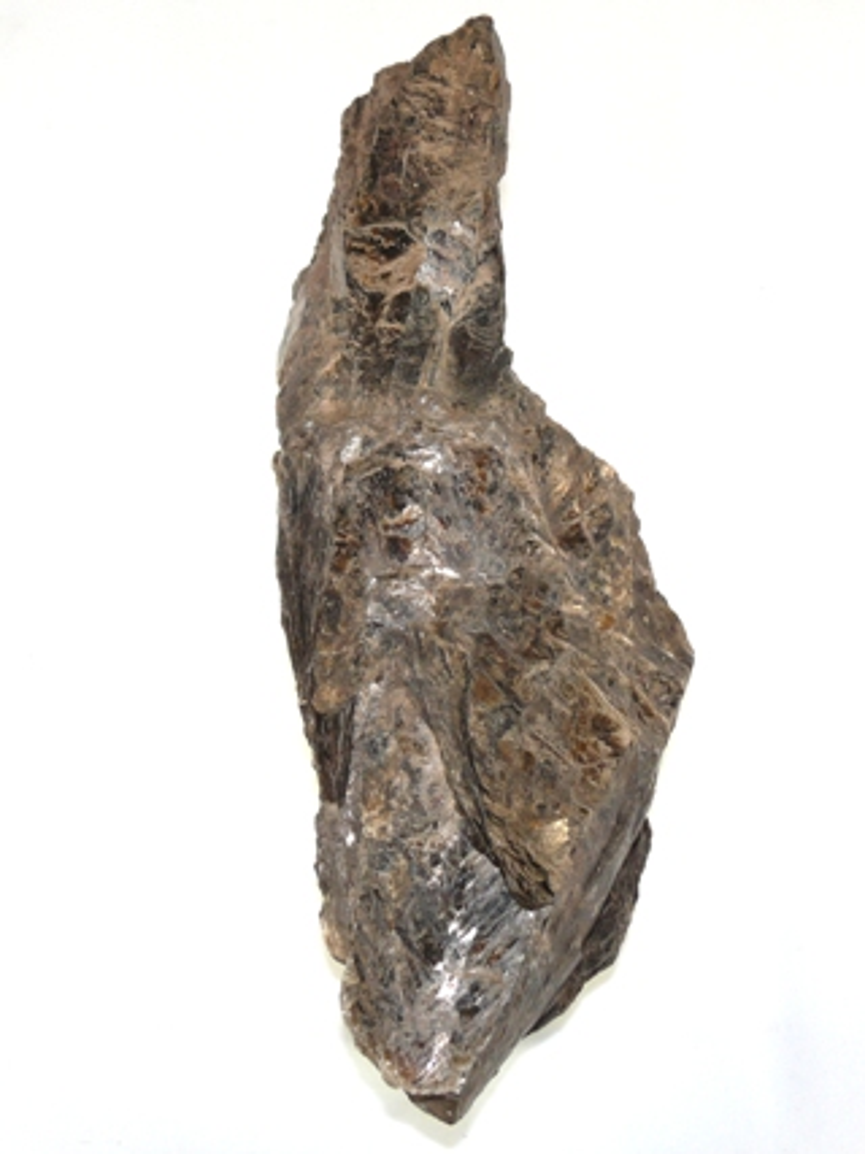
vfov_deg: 52.6
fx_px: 1167
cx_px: 432
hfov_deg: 40.7
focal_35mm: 35
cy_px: 577
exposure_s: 1/125
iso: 100
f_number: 4
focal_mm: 7.4
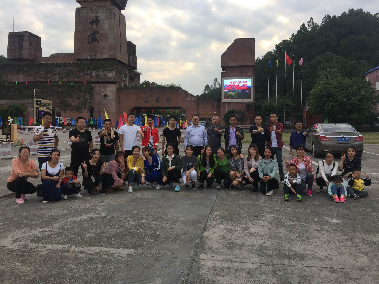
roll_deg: -1.7
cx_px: 190
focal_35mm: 29
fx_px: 318
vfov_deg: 48.2
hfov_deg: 61.7
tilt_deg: -2.3
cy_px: 142
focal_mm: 4.15
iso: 32
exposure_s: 1/247
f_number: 2.2
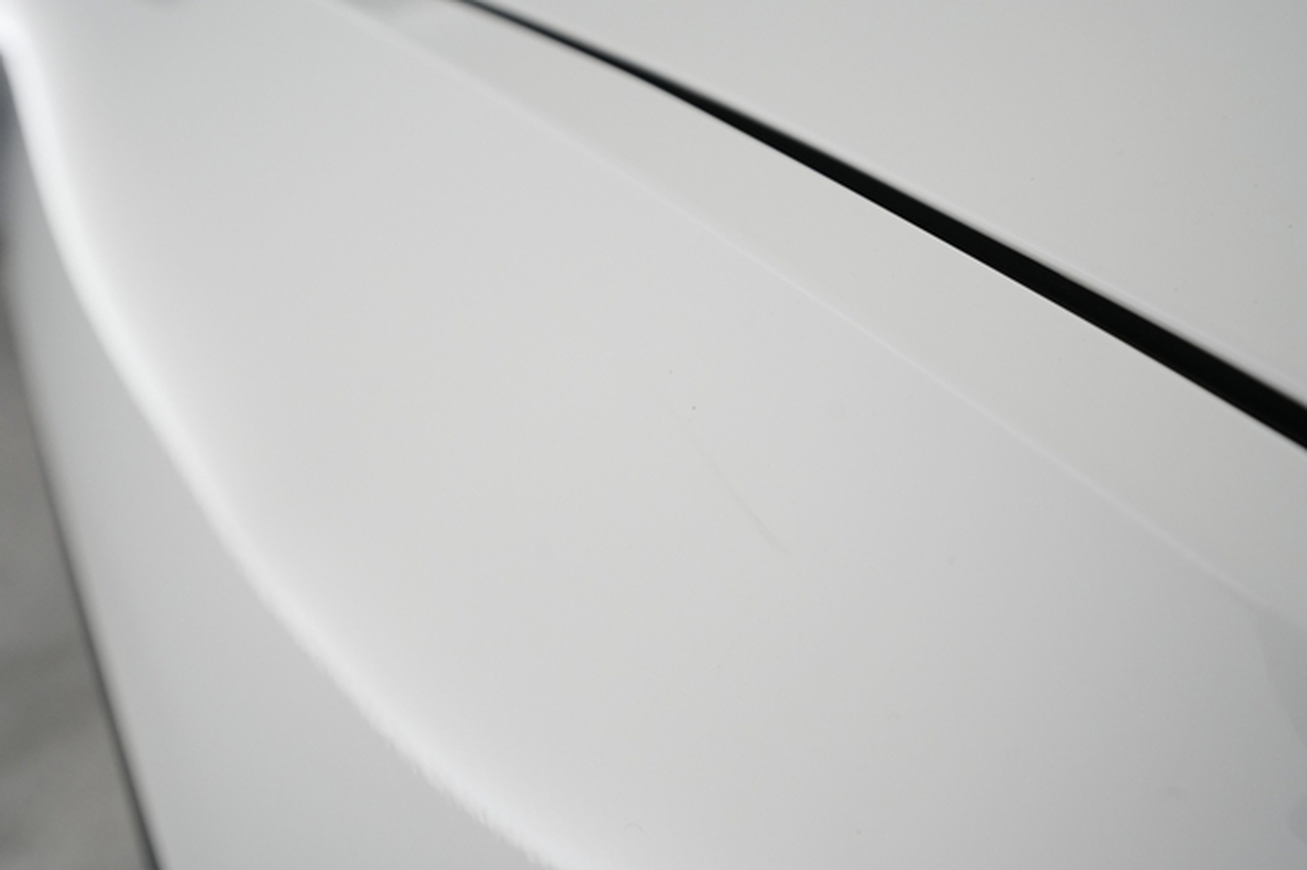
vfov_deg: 46.4
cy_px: 435
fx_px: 1016
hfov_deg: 65.5
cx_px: 654
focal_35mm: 28
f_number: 5.6
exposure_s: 1/100
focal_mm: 28
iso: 2500
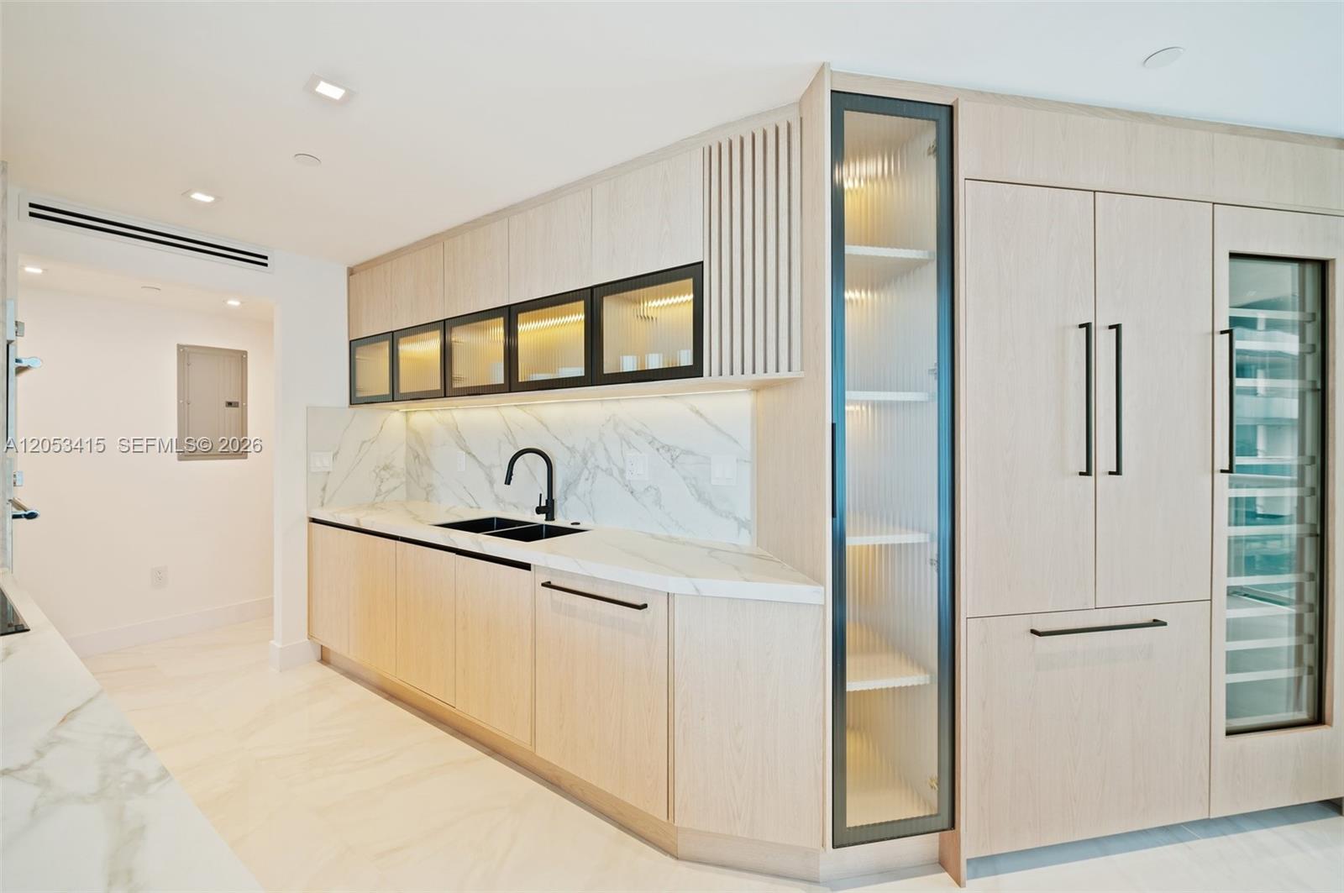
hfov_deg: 100.5
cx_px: 672
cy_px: 446
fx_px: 559
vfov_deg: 77.2
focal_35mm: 15
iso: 200
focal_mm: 15
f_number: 8
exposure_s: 1/5
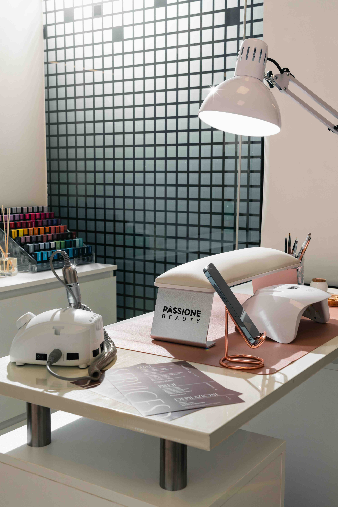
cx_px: 169
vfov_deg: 45.4
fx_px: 606
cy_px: 254
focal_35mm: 43
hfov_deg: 31.2
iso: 1000
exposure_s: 1/200
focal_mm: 43
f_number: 11
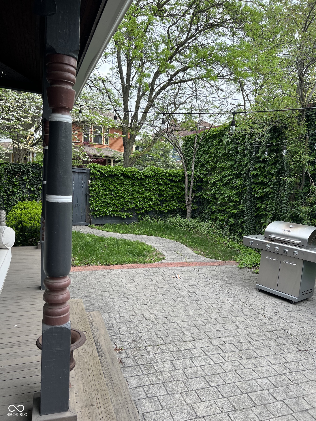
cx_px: 158
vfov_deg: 67.3
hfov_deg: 53.1
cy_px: 210
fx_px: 316
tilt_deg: -6.7
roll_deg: -2.5
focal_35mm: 26
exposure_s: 1/266
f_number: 1.5
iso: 40
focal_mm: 5.7
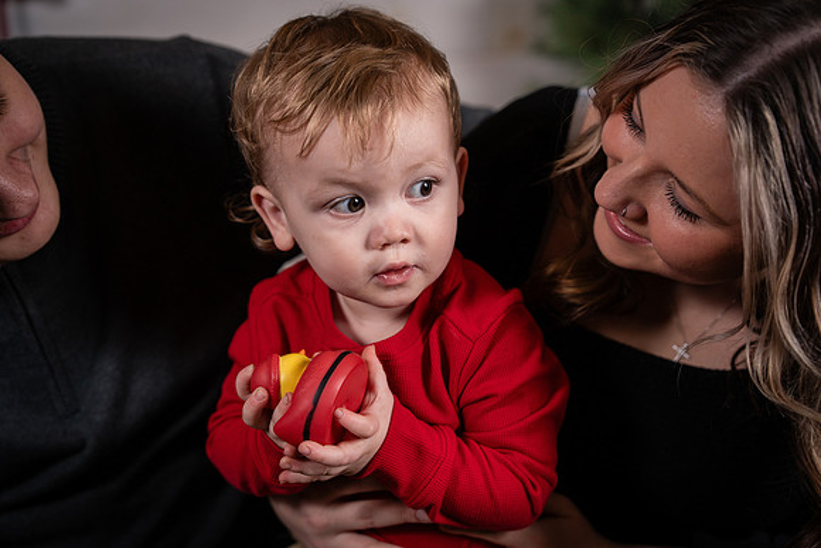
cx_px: 410
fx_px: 1186
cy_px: 274
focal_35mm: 52
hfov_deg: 38.2
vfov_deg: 26.0
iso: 250
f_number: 3.5
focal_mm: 52
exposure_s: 1/250
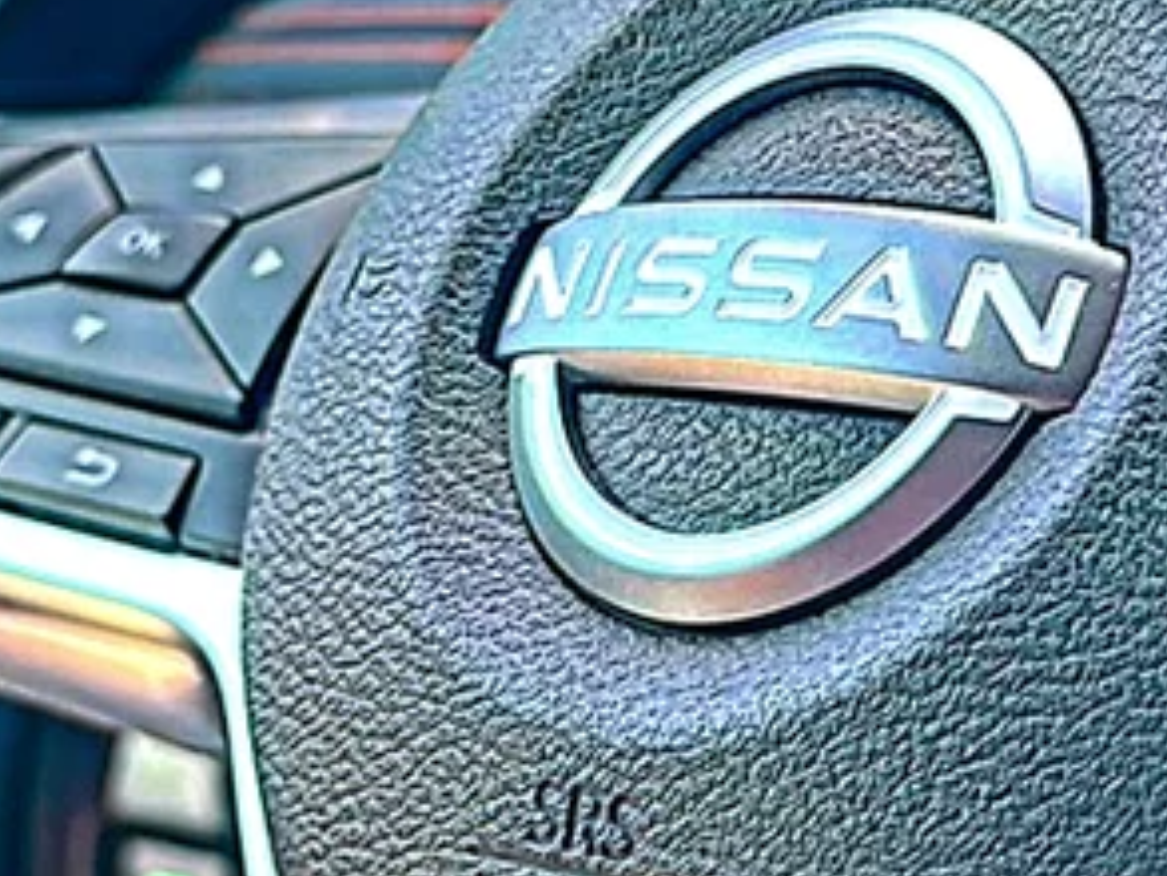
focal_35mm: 86
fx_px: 2900
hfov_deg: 22.7
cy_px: 344
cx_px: 677
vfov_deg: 17.2
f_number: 1.78
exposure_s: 1/73
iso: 64
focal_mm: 6.86
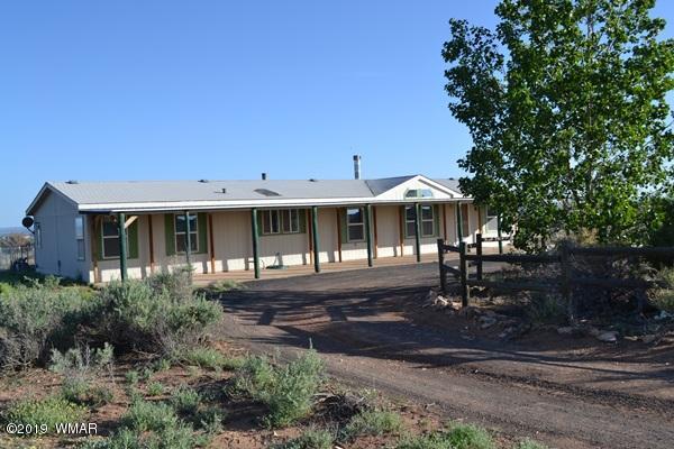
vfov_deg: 36.9
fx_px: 674
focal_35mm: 36
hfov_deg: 53.1
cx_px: 337
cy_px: 224
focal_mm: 24
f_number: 7.1
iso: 100
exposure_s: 1/200
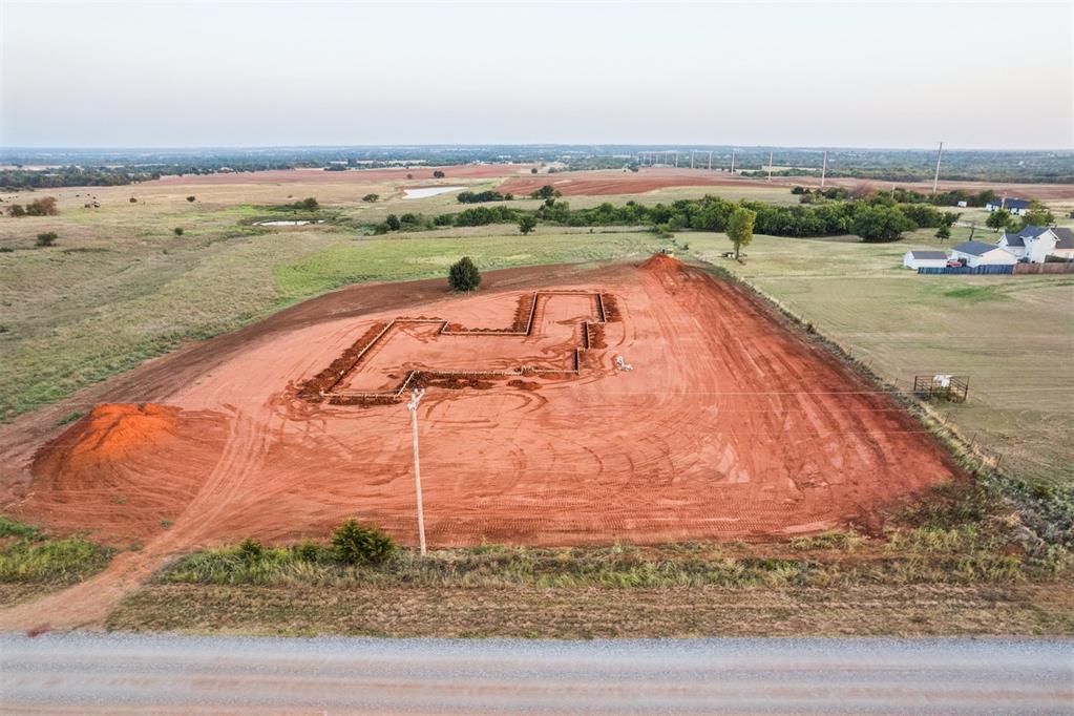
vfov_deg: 57.2
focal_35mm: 22
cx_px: 537
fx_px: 656
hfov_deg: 78.6
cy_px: 358
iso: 150
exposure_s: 1/160
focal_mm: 8.4
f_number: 2.8
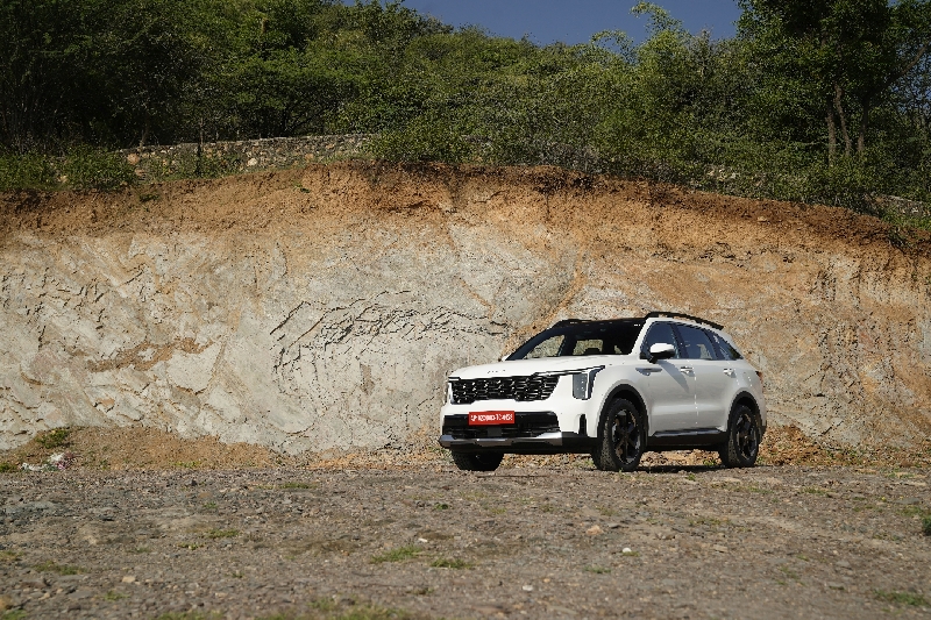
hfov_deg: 41.9
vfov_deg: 28.6
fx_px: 1215
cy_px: 310
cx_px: 466
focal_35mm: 47
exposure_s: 1/160
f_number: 8
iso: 100
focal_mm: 47
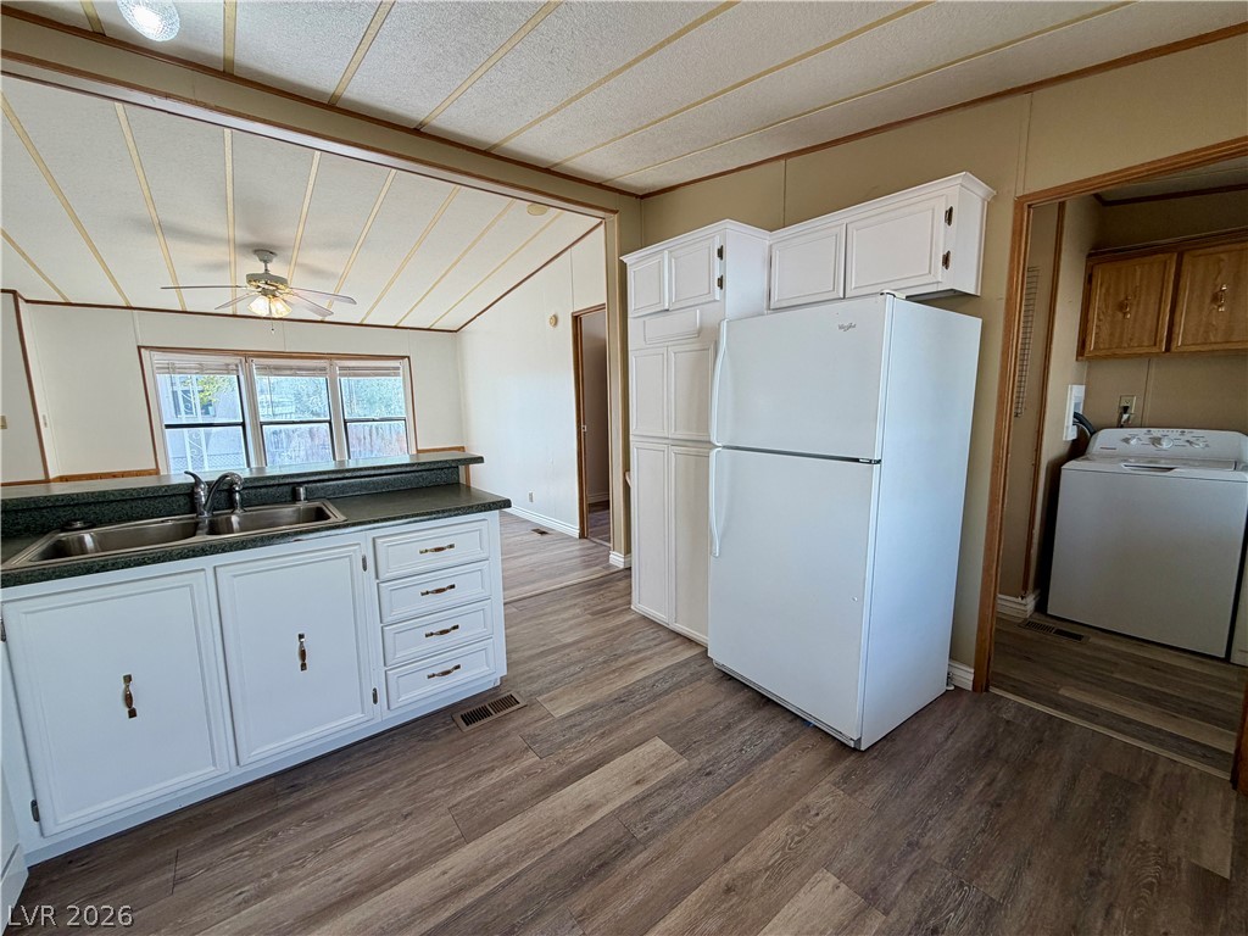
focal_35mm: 14
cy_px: 468
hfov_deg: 102.1
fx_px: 505
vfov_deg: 85.7
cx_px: 624
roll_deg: +1.2
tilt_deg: -8.3
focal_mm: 2.22
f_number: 2.2
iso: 64
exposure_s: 1/120
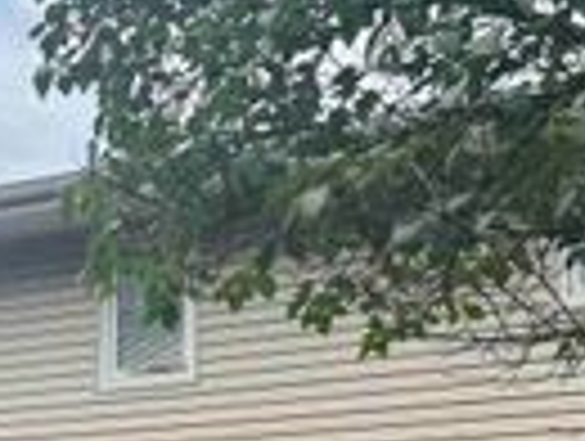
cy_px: 574
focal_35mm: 92
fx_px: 1558
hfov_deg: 20.7
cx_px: 18
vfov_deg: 15.3
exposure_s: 1/1980
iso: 80
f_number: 1.78
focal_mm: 6.76
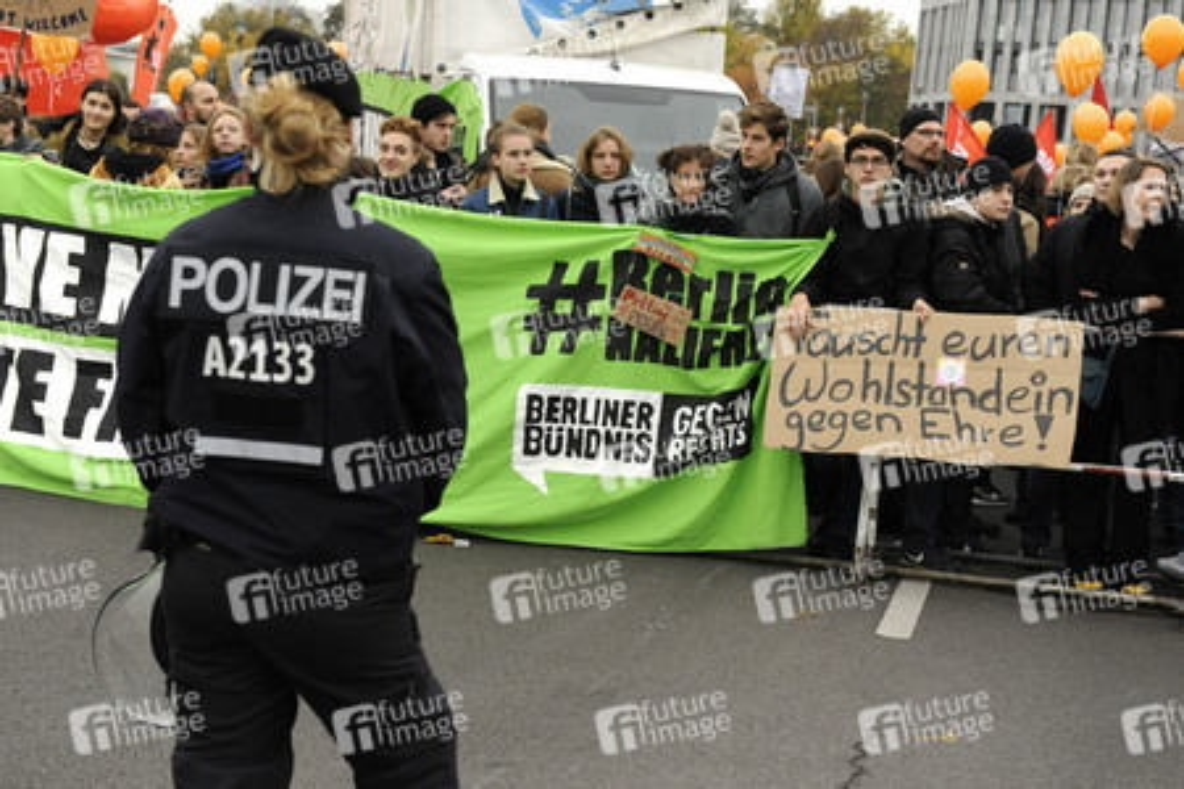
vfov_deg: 22.6
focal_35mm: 60
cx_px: 592
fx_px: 1973
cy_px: 394
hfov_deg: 33.4
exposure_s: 1/400
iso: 2000
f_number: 5.6
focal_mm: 60
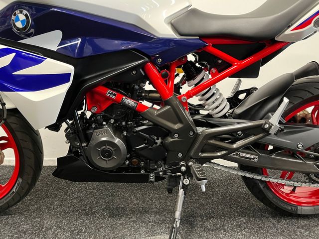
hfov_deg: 67.3
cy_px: 120
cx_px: 160
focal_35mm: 26
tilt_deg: -11.3
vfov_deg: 53.1
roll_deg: -1.4
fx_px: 240
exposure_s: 1/33
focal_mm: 5.1
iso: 400
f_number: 1.6
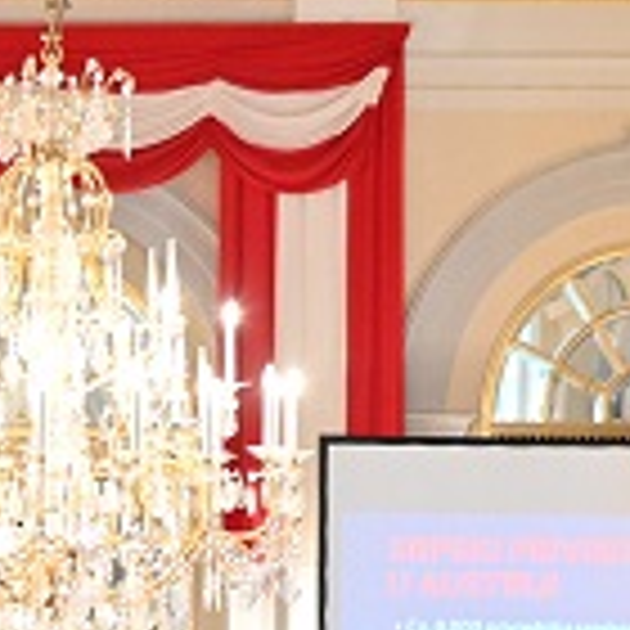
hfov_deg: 12.3
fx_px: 2903
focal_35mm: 141
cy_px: 950
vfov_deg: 11.8
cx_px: 72
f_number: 2.8
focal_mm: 29
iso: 3200
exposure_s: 1/200
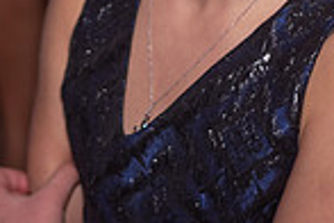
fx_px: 1902
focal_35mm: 205
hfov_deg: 10.0
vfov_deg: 6.7
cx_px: 191
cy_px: -8
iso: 500
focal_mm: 25
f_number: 1.7
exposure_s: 1/160
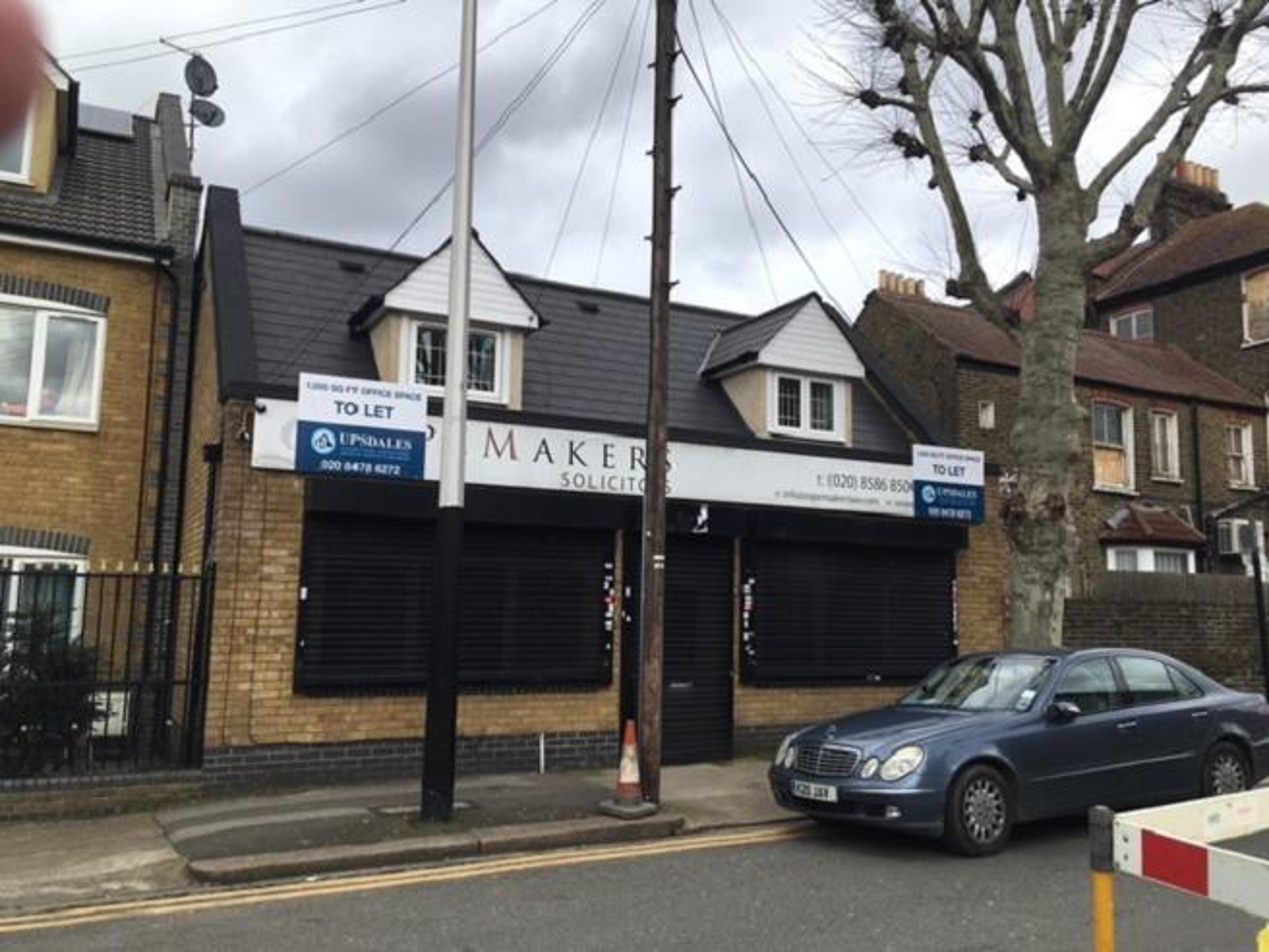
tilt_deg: +6.0
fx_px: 1063
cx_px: 634
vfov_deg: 48.2
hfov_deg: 61.7
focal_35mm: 29
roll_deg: -0.6
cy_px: 476
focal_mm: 4.15
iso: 25
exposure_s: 1/938
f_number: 2.2
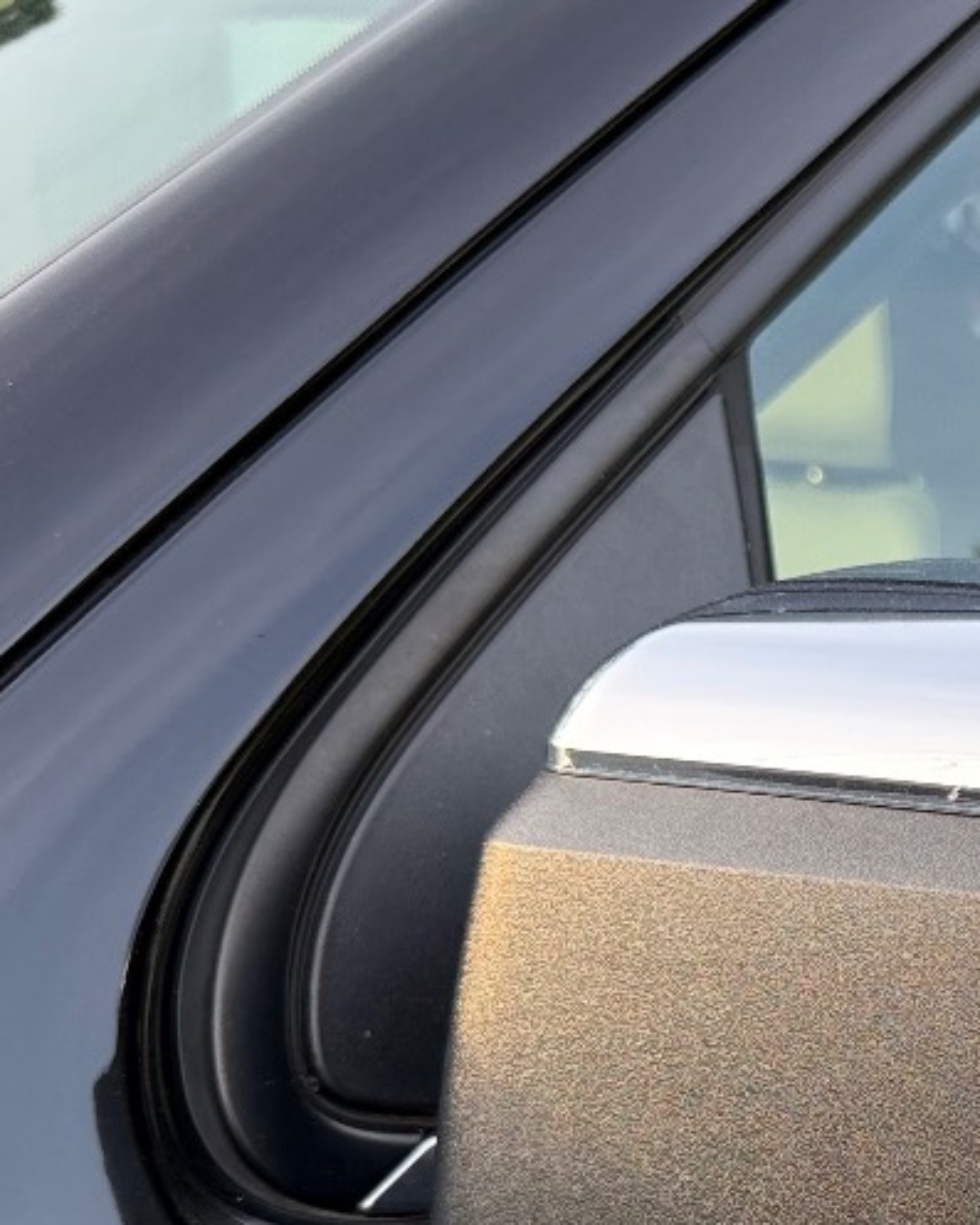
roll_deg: -2.1
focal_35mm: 68
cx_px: 1335
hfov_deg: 20.2
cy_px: 919
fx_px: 2465
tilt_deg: -10.6
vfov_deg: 27.5
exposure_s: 1/261
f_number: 1.78
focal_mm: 6.76
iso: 100
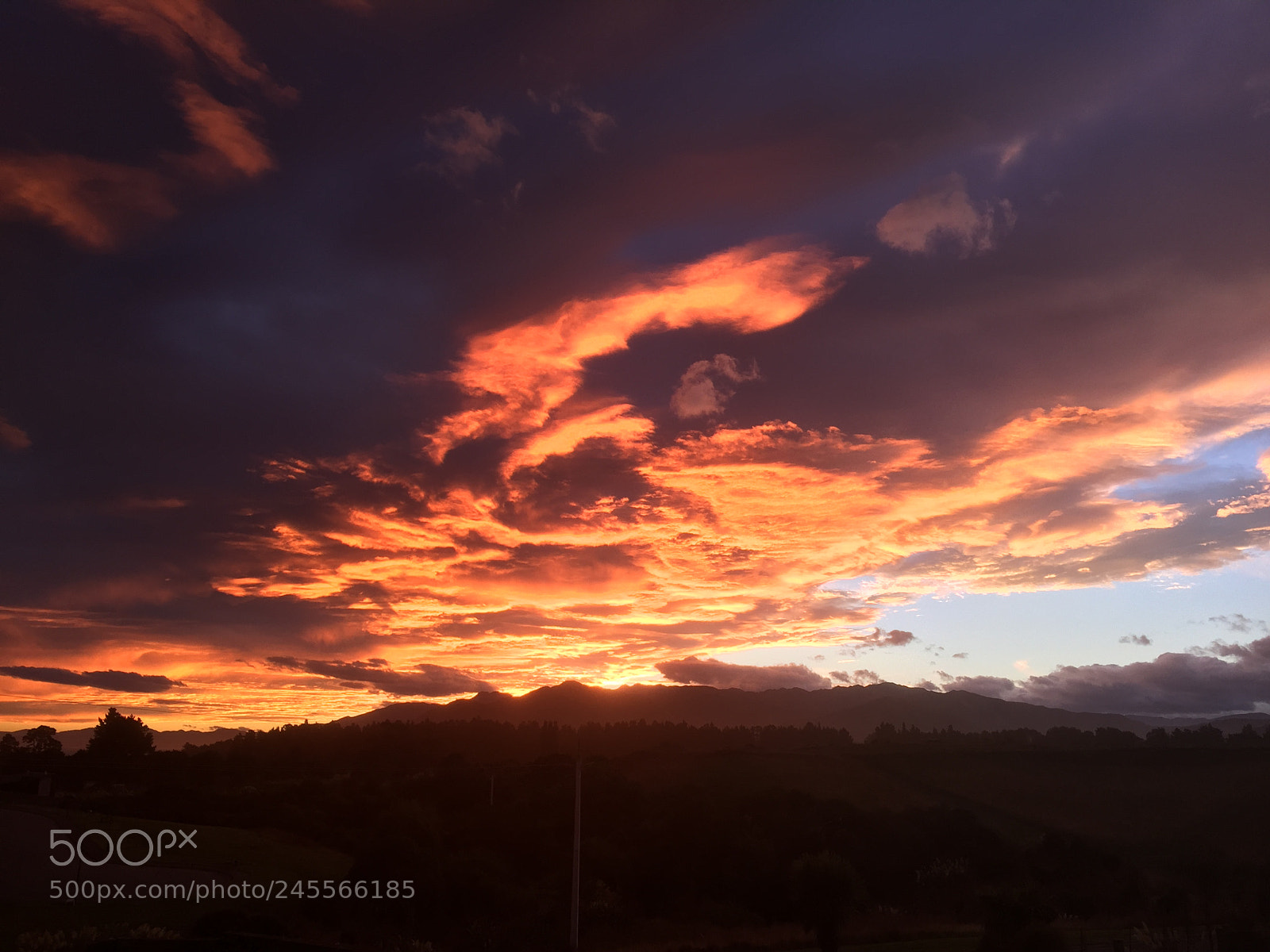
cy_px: 476
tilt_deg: +13.2
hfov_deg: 61.7
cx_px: 635
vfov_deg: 48.2
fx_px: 1064
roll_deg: -0.4
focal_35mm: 29
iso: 32
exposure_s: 1/100
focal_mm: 4.15
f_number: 2.2
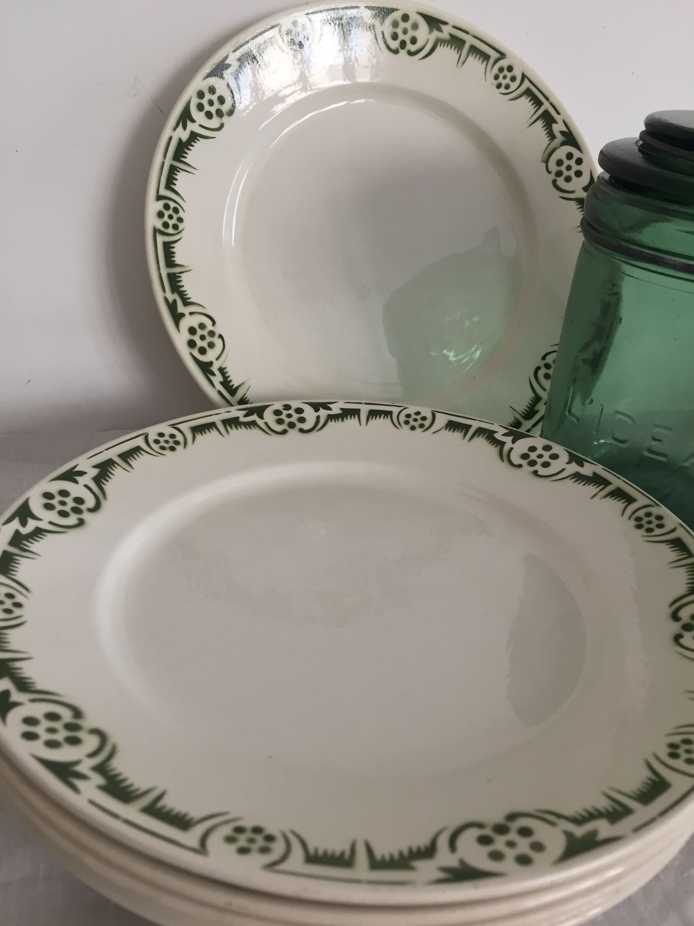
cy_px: 463
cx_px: 347
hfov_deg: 48.2
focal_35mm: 29
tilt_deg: -27.1
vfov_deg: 61.7
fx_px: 775
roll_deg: -3.2
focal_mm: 4.15
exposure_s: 1/33
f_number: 2.2
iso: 80
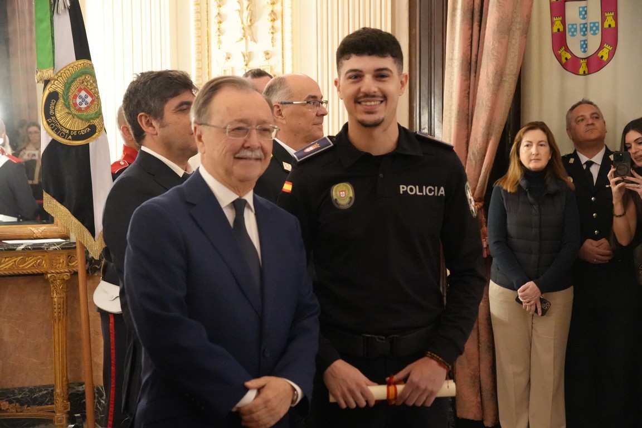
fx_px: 1230
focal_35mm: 69
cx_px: 321
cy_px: 214
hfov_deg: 29.2
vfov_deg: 19.7
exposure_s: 1/160
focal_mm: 46
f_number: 4.5
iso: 12800
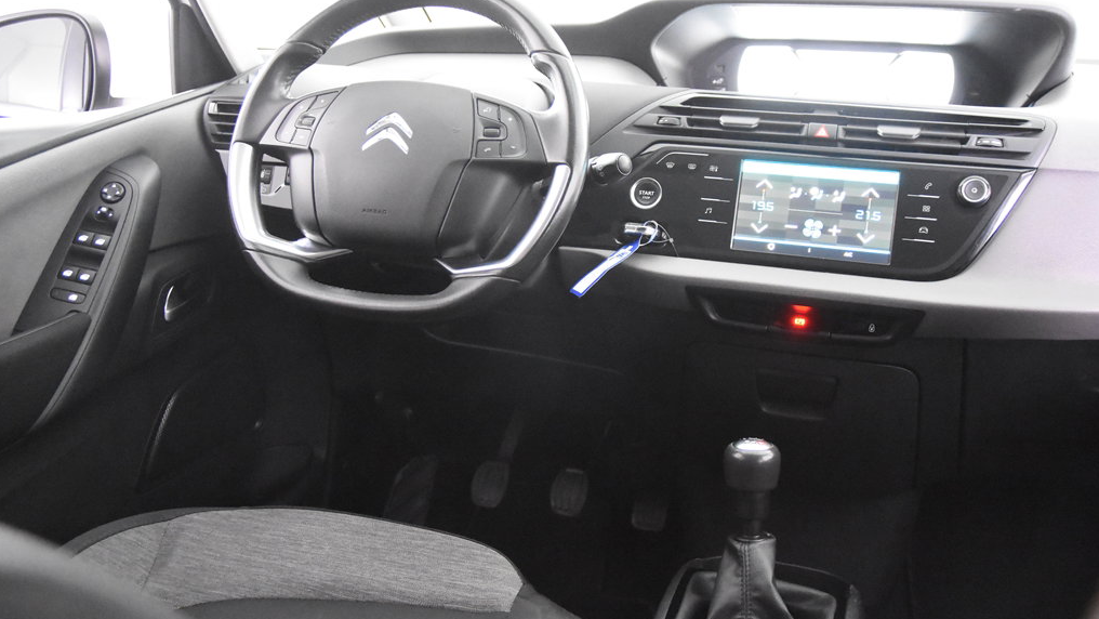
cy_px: 312
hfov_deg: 52.8
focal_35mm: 38
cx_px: 548
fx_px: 1108
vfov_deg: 31.2
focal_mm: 24
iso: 10000
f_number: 3
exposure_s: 1/40
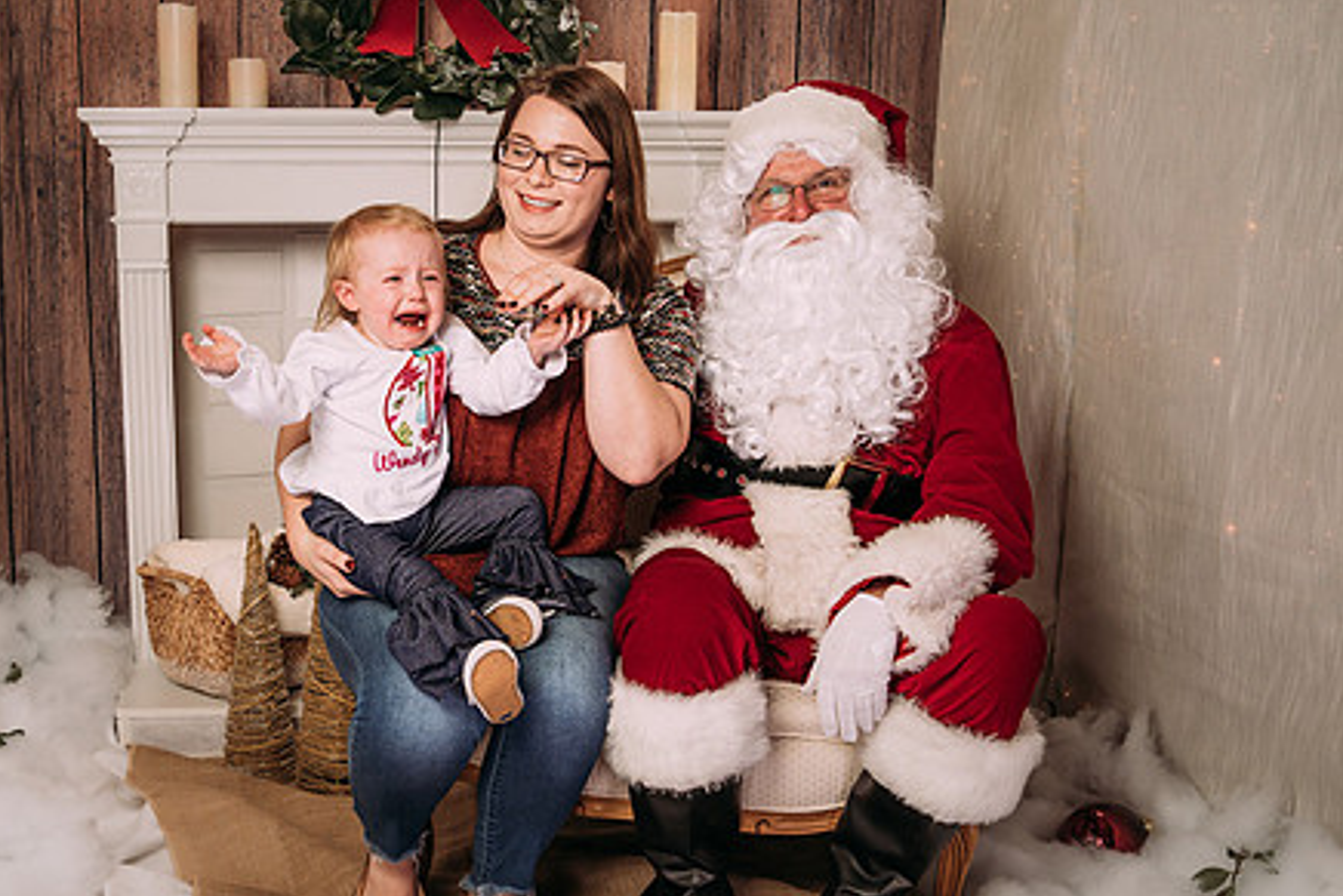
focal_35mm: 51
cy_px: 560
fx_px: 1903
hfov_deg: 38.6
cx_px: 509
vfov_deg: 26.4
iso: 100
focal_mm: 35
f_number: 6.3
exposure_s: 1/100
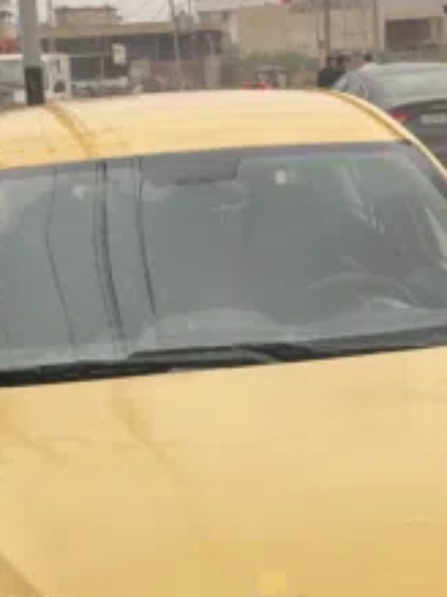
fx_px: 1637
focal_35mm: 95
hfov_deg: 15.5
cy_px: 496
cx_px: 281
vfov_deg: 20.4
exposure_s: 1/187
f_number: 2
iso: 20
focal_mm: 6
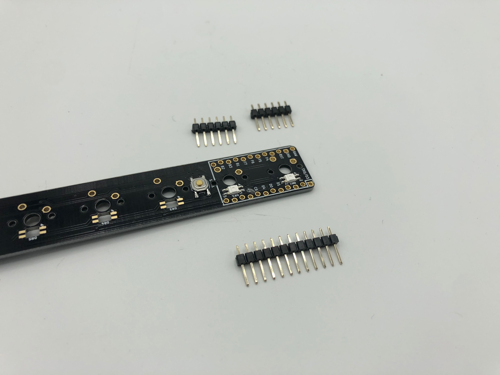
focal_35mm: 28
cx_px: 250
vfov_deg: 49.7
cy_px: 188
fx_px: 404
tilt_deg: -52.1
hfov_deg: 63.4
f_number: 1.8
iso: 20
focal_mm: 4
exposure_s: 1/1000
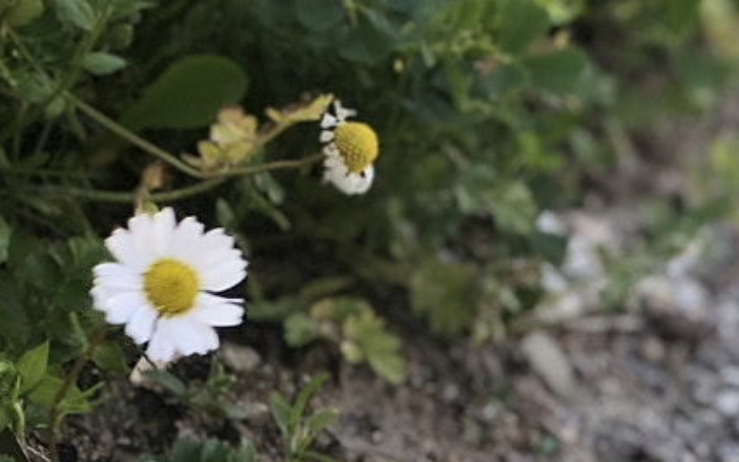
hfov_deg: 9.0
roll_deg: -4.7
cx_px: -390
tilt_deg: -19.3
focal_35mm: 227
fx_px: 4571
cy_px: -306
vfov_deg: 5.7
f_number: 2.8
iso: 32
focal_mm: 6.6
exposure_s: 1/100
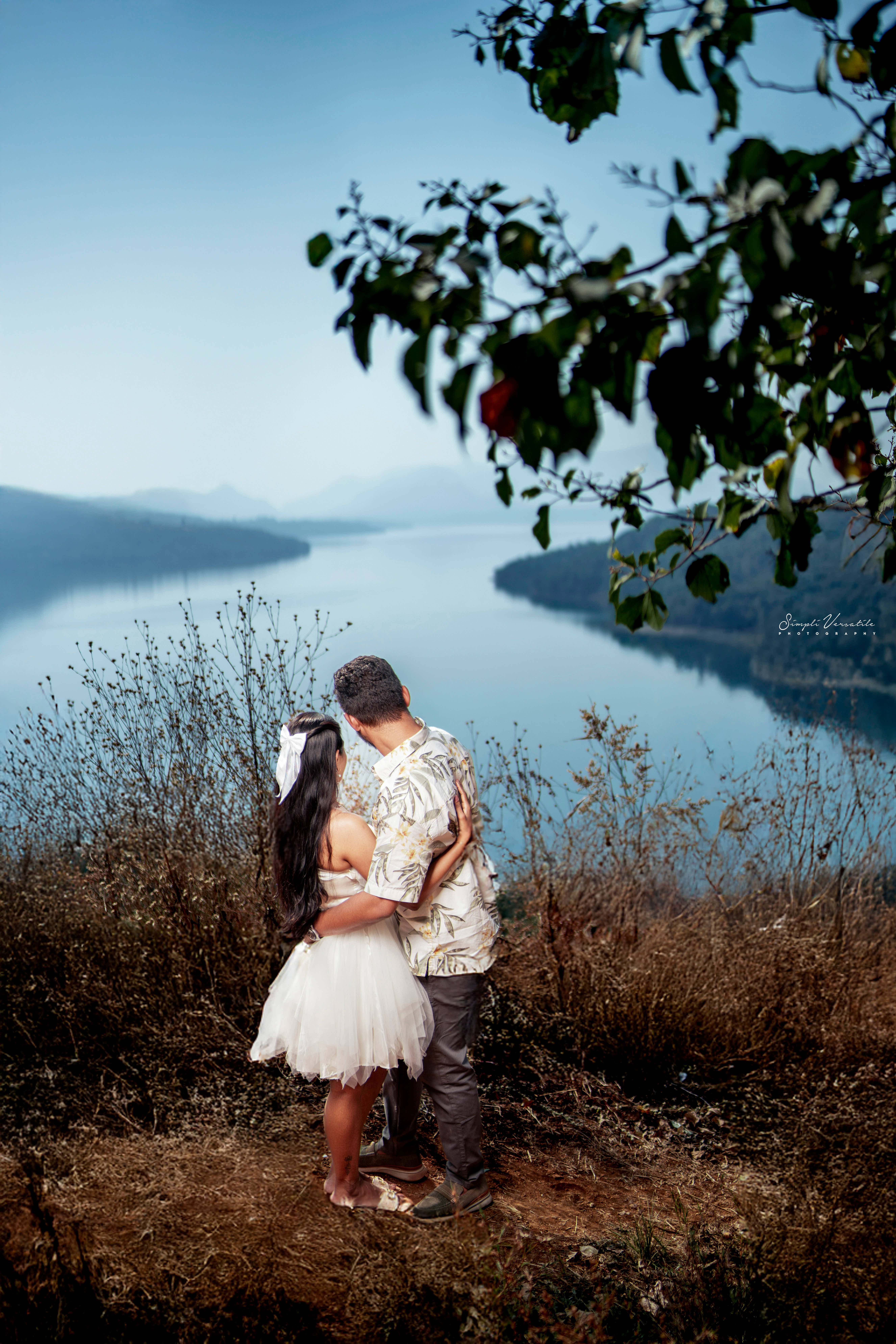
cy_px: 672
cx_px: 448
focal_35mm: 35
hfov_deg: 37.9
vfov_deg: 54.4
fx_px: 1306
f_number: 1.4
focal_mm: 35
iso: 80
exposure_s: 1/6400
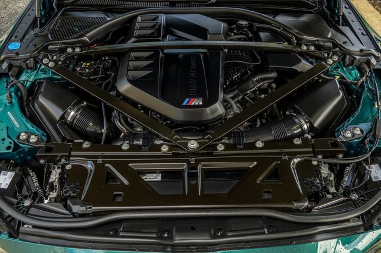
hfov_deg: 55.3
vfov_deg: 38.1
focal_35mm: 34
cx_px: 204
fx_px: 363
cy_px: 87
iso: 640
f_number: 8
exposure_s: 1/80
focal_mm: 24
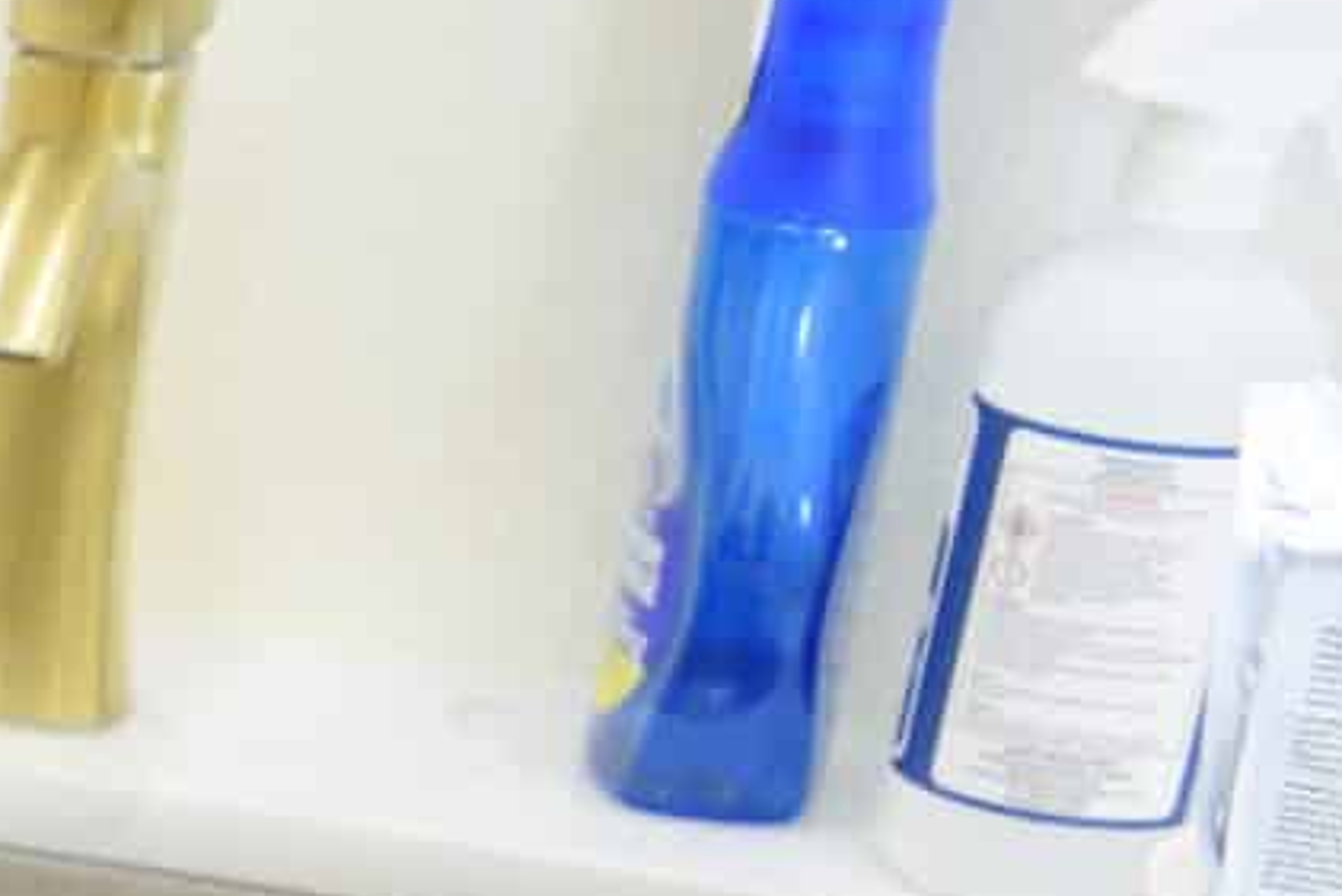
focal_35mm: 164
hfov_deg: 9.6
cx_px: -2719
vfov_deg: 7.8
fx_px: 6115
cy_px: 2109
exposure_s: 1/60
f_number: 4
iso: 400
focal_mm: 18
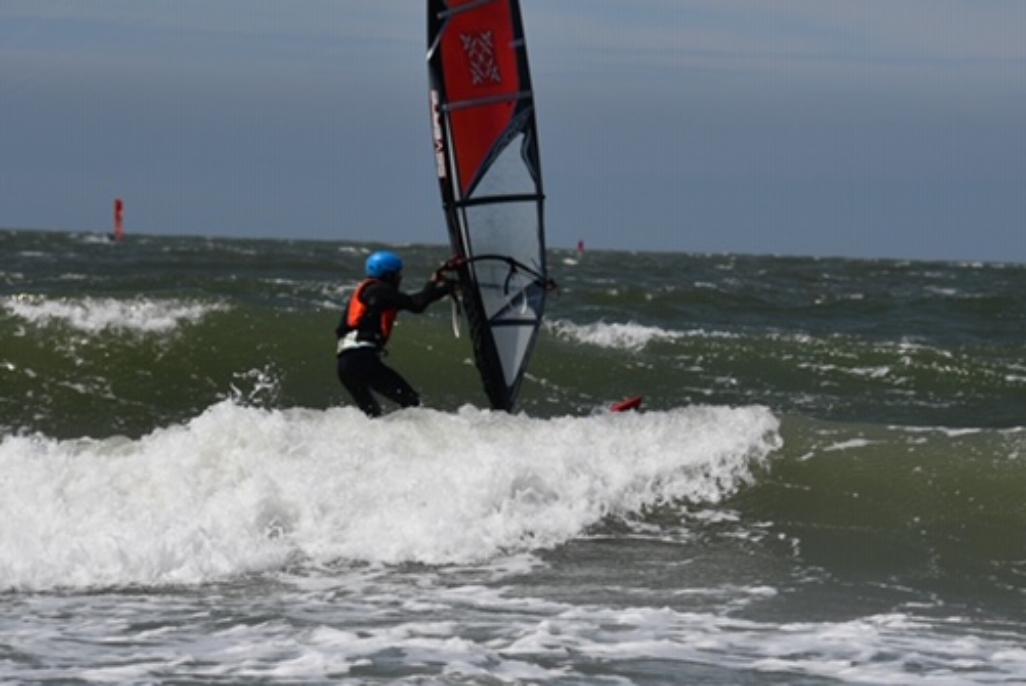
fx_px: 6817
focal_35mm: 239
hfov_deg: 8.6
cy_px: 283
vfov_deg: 5.8
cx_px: 616
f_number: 8
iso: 200
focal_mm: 125
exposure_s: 1/2000
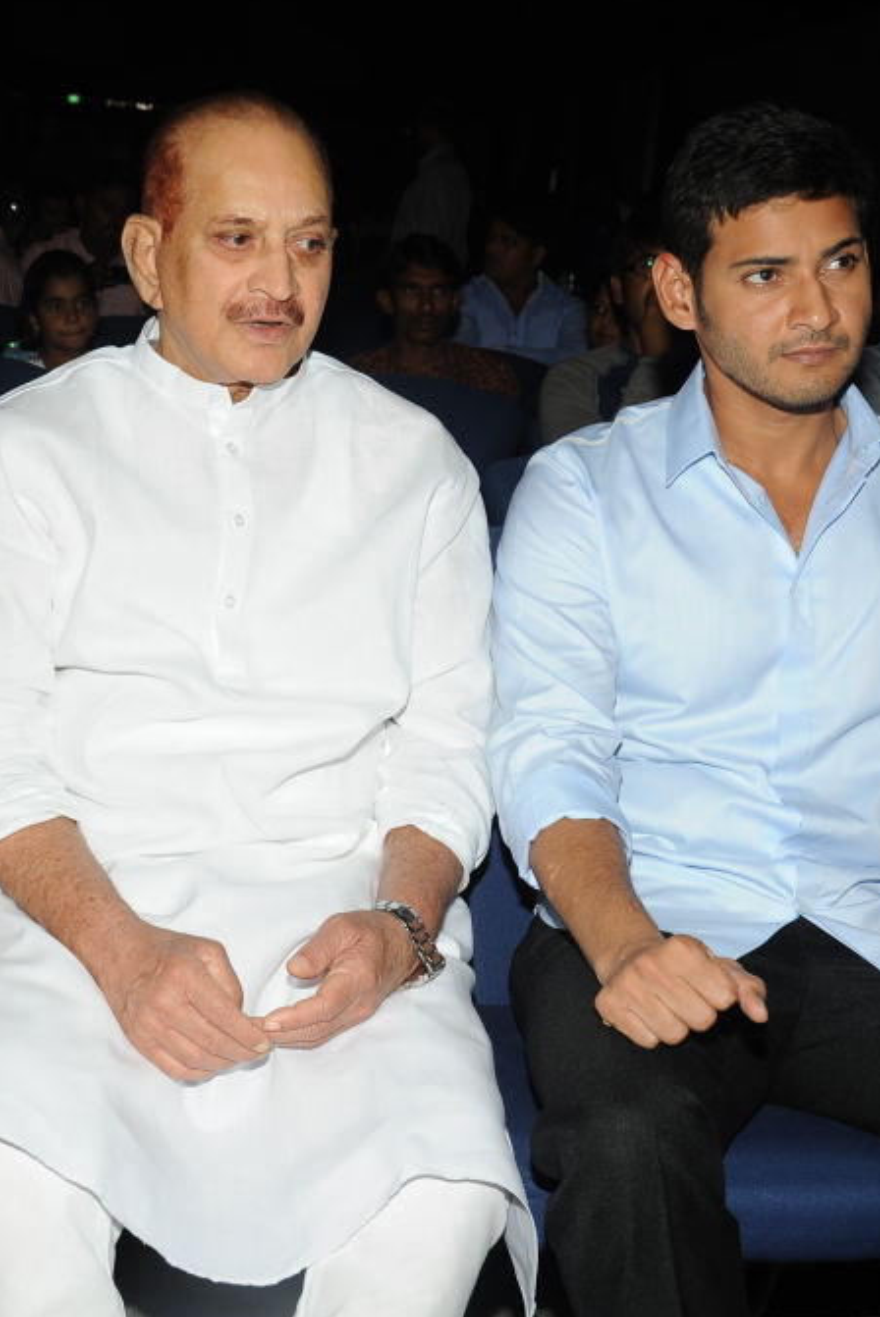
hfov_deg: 22.2
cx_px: 265
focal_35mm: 61
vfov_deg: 32.9
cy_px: 656
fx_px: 2234
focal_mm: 40
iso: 200
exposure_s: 1/125
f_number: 8
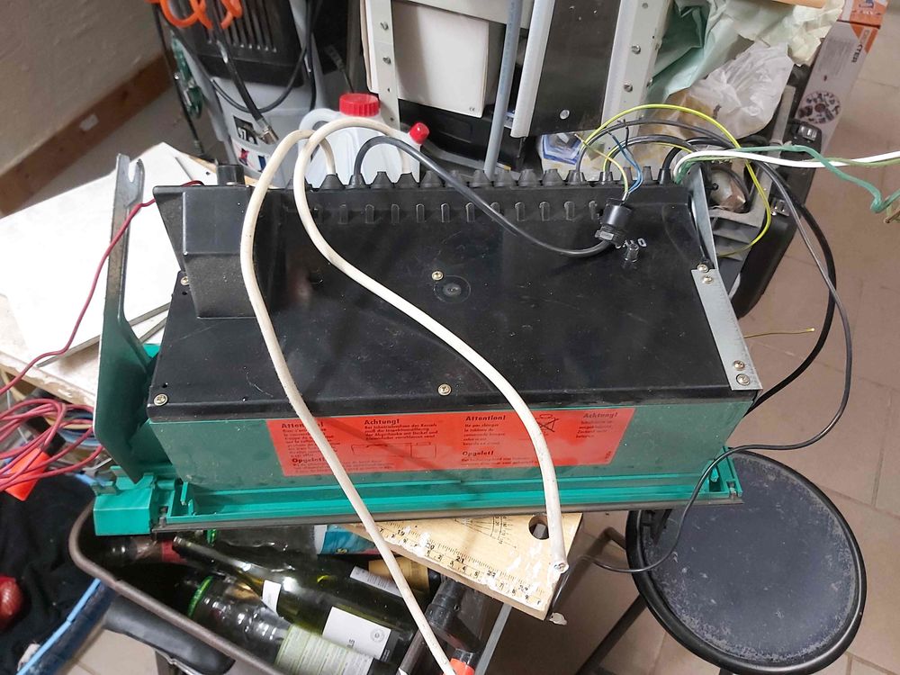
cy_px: 338
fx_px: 676
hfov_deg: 67.3
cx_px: 450
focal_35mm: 26
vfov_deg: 53.1
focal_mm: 3.92
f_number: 1.7
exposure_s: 1/33
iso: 320
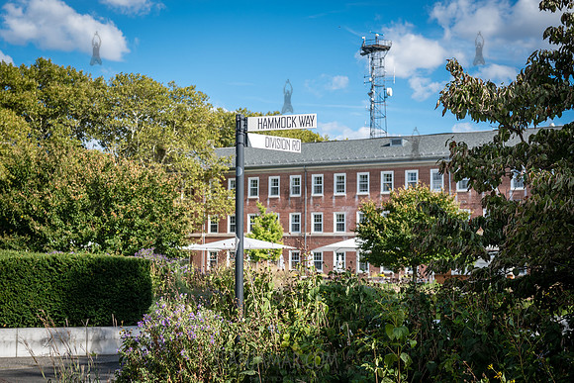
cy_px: 183
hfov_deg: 36.4
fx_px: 872
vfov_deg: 24.8
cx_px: 267
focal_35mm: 55
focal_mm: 50
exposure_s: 1/1250
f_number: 4.5
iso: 250
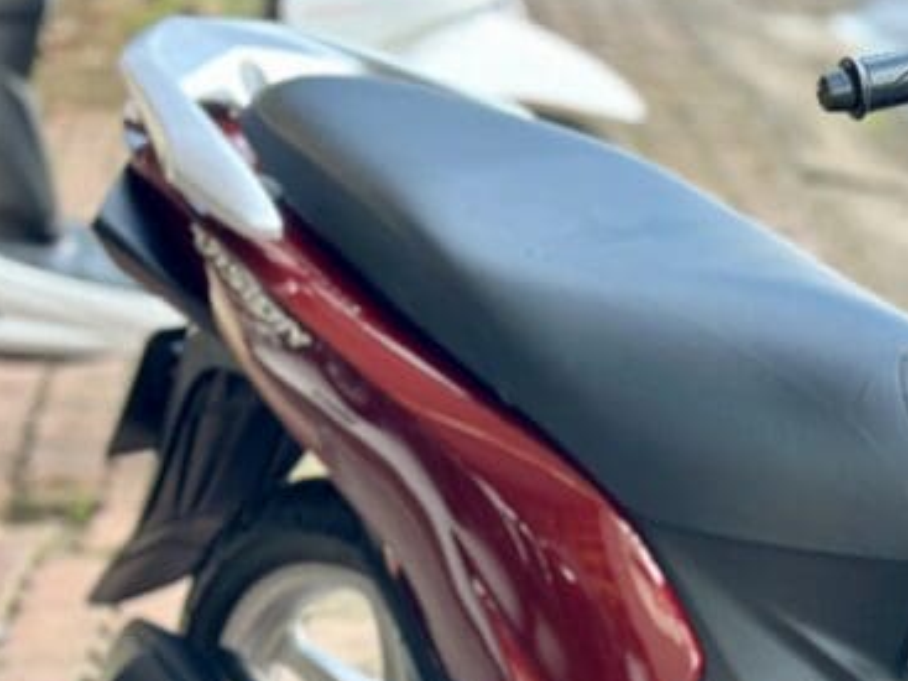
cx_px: 1014
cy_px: 758
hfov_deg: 14.4
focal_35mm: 134
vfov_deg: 10.9
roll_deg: +1.3
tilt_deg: -18.6
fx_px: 3514
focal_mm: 6.86
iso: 80
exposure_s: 1/250
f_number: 1.78
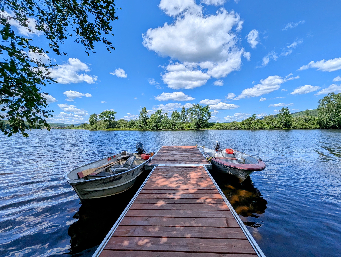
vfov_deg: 90.1
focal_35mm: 13
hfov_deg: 106.1
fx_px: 128
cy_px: 128
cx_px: 170
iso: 47
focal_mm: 1.95
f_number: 2.2
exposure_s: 1/1866
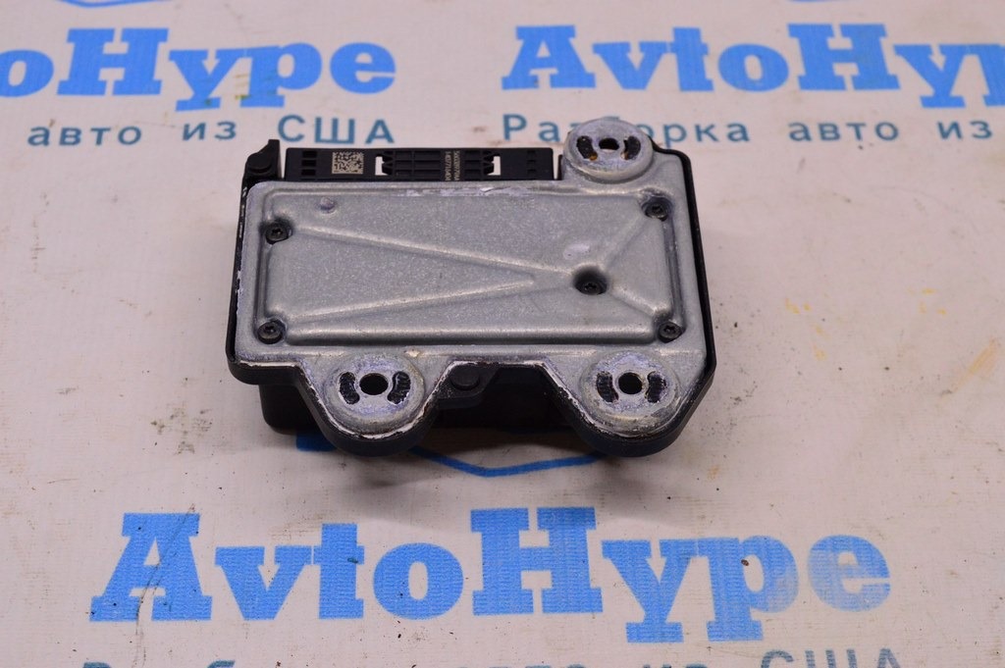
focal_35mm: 72
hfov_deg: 28.1
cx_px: 502
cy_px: 334
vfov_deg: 18.9
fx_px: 2008
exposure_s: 1/125
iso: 1600
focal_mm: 48
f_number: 8
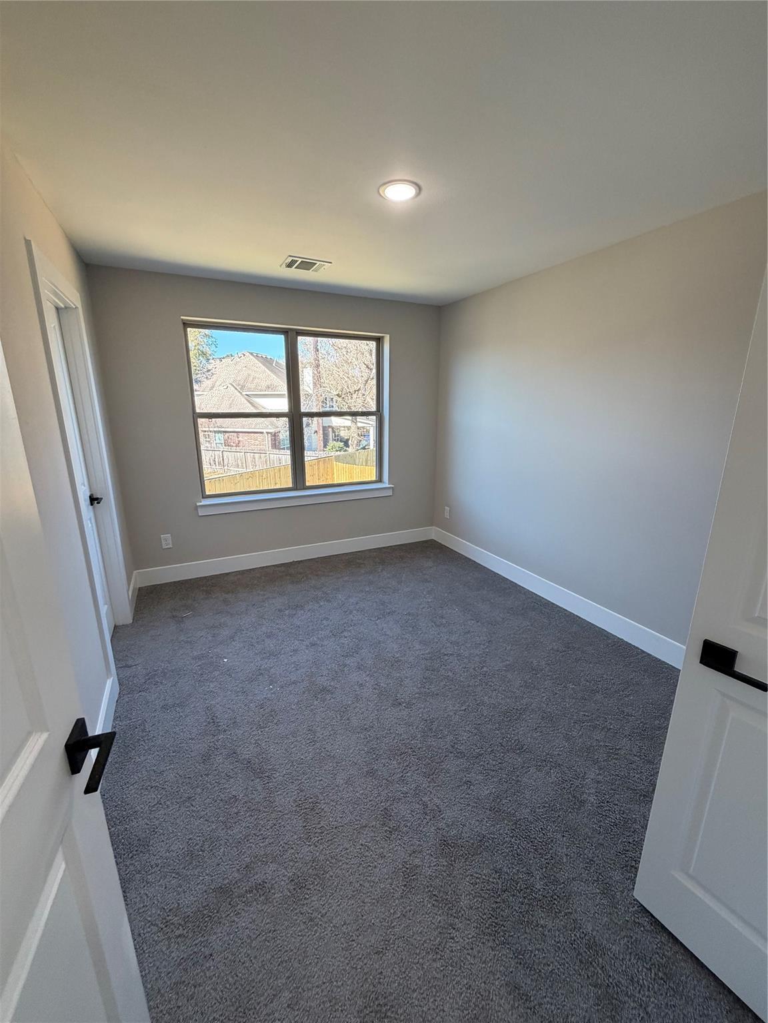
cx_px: 384
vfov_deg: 102.1
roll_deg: -0.8
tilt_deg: -11.8
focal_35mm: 14
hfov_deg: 85.7
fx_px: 414
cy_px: 512
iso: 200
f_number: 2.2
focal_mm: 2.22
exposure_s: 1/120
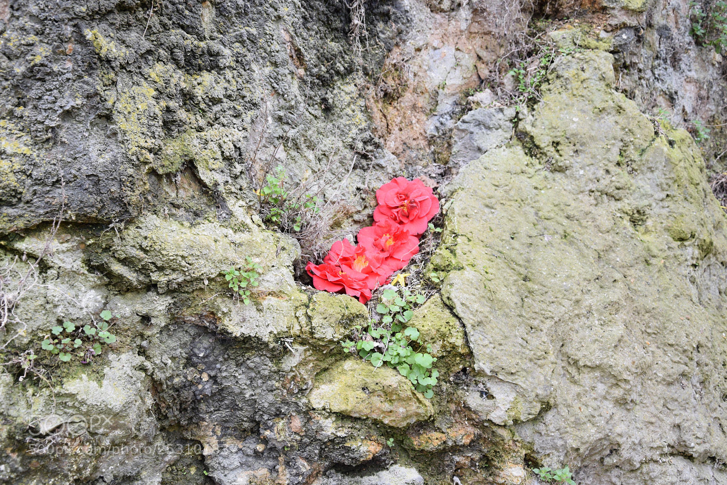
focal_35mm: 42
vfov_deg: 31.9
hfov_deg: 46.4
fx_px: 848
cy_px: 242
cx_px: 364
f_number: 6.3
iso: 400
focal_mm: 28
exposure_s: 1/125
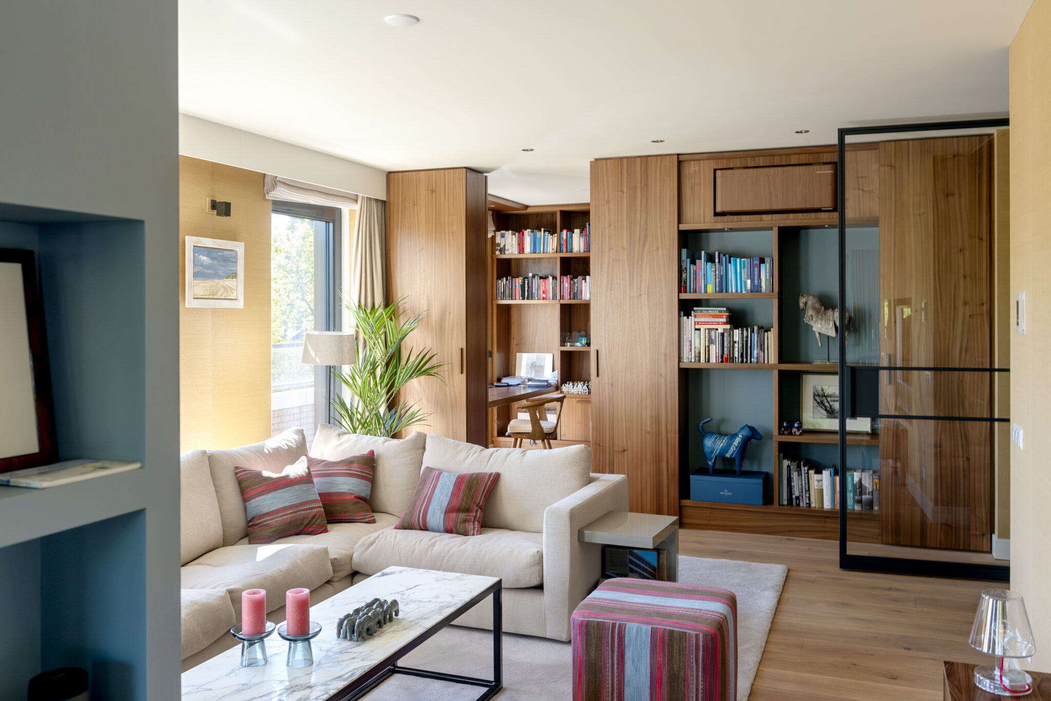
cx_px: 526
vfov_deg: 43.6
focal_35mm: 30
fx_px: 876
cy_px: 350
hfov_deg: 61.9
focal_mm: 20
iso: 400
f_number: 4
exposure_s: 1/40
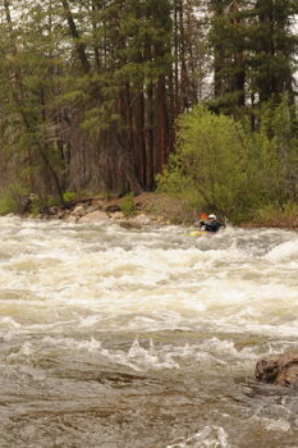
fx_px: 994
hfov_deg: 16.7
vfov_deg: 25.2
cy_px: 141
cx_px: 4
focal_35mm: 80
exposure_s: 1/400
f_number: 8
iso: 250
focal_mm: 35
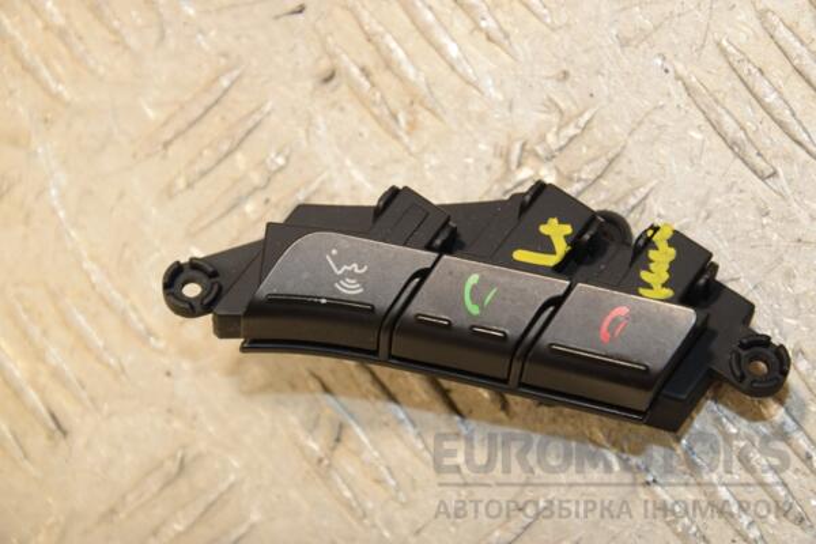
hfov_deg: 14.9
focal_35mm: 138
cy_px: 272
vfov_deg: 9.9
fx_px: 3128
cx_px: 408
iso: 800
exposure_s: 1/200
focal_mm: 92
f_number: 8
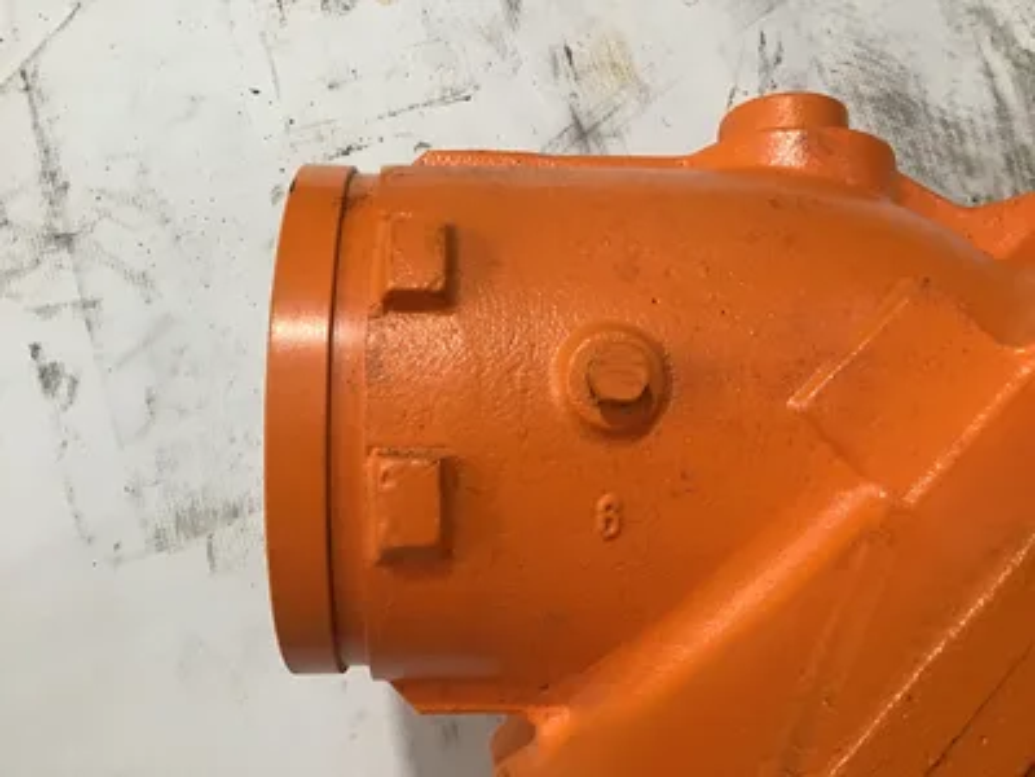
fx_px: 927
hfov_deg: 58.4
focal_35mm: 31
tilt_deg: -79.7
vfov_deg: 45.4
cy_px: 388
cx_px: 518
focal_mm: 3.3
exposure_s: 1/30
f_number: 2.4
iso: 80
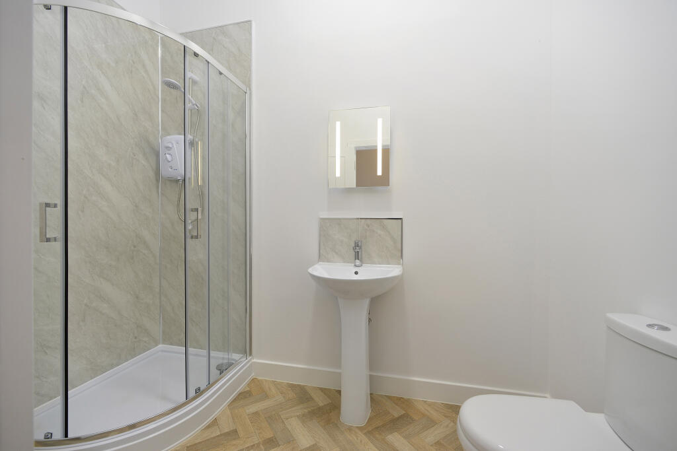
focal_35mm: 14
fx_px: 263
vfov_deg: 81.2
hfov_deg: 104.2
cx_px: 338
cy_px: 226
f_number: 7.1
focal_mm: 14
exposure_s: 1/25
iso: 400
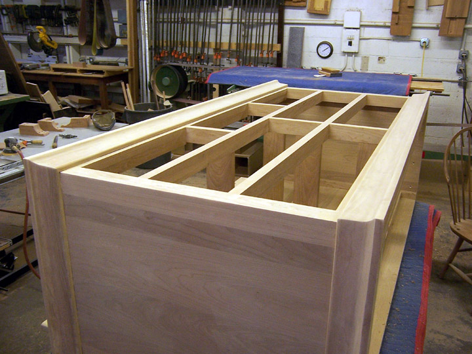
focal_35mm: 33
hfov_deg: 55.4
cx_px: 236
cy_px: 177
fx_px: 450
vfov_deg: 42.9
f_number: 3.4
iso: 140
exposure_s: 1/20
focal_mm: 5.5
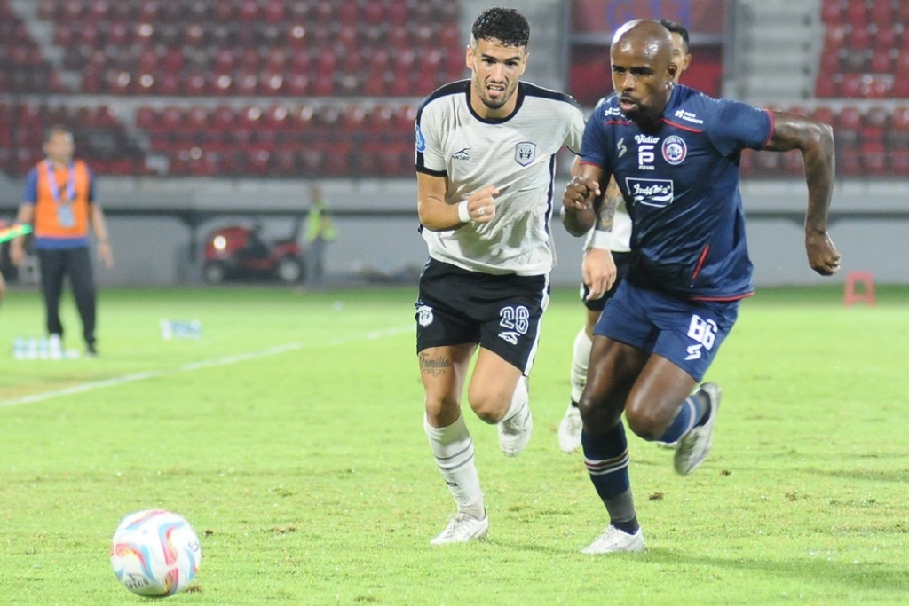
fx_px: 4735
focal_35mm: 188
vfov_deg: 7.3
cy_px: 303
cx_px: 454
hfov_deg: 11.0
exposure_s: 1/500
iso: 1600
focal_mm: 125
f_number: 3.2
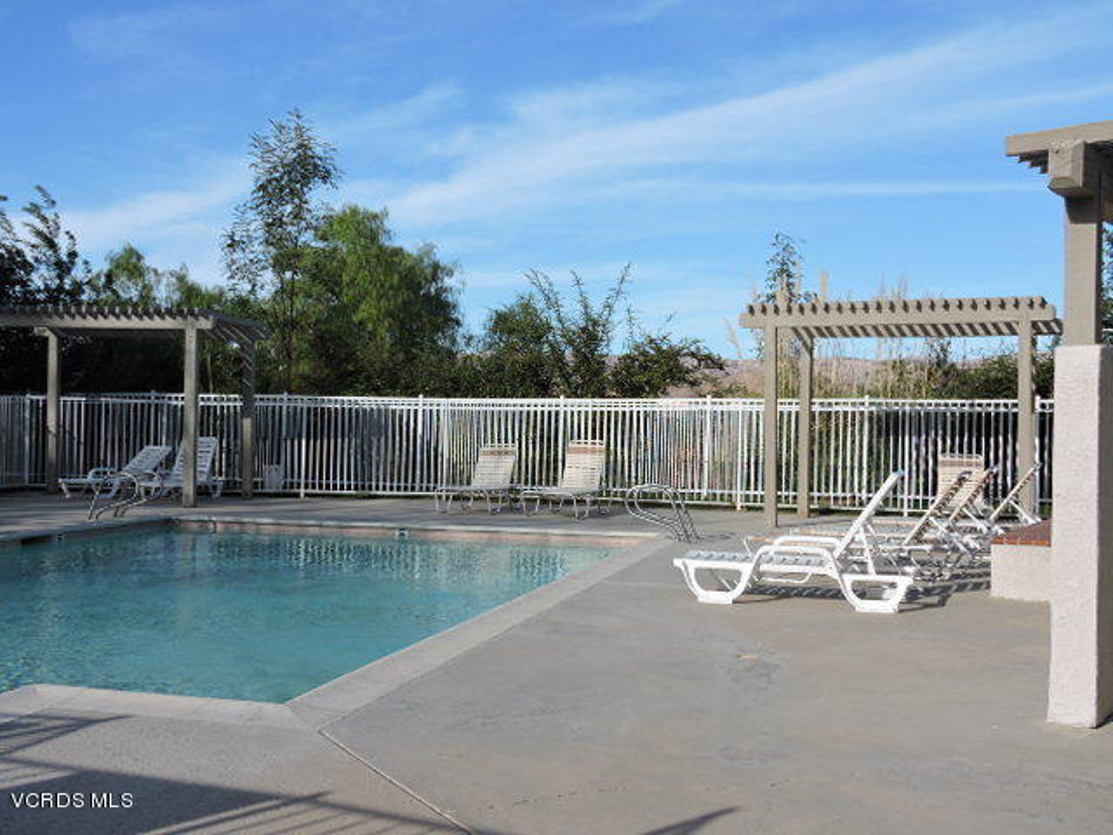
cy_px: 418
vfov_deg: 36.0
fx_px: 1286
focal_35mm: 40
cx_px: 556
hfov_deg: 46.8
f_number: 3.8
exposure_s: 1/1000
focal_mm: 7.2
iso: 100
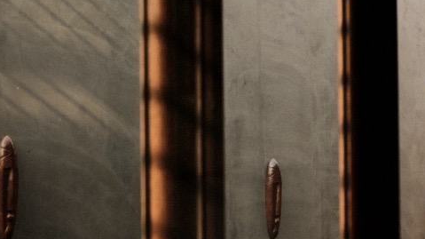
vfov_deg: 12.1
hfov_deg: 21.6
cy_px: 270
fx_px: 1104
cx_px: 324
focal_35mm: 98
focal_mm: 23
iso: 200
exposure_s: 1/250
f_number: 3.2
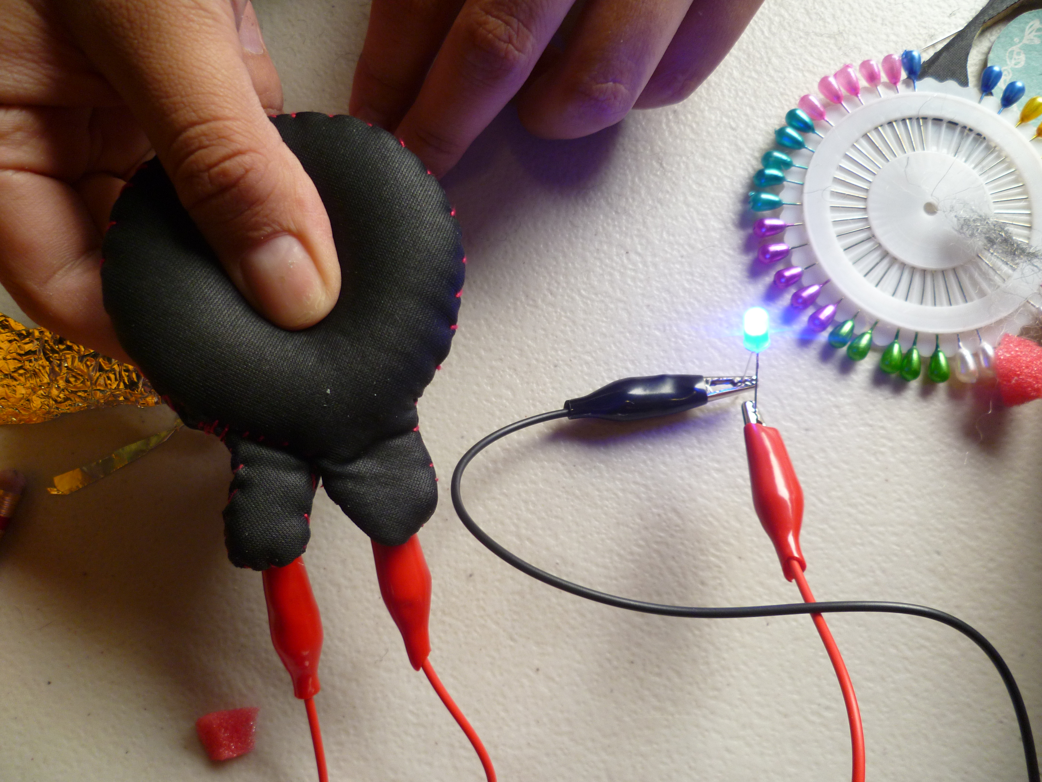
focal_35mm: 28
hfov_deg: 63.4
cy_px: 391
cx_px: 521
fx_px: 843
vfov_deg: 49.7
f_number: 2.8
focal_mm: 5
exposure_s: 1/30
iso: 125
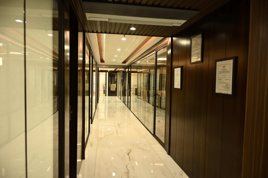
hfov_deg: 73.8
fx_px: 179
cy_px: 89
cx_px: 134
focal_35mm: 24
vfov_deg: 53.1
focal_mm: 24
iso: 1600
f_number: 5
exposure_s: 1/100
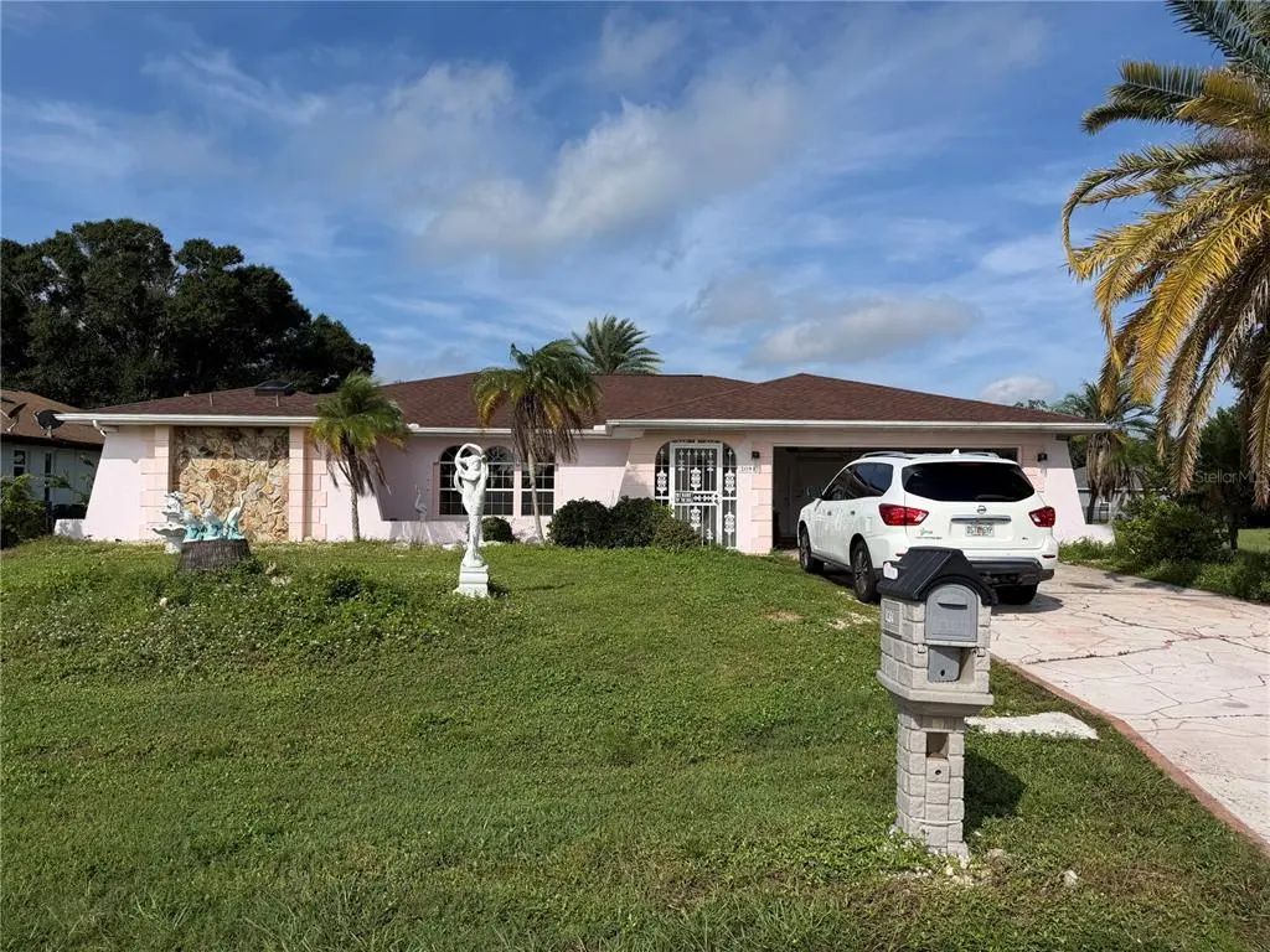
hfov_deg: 71.6
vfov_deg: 56.8
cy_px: 476
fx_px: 881
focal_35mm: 24
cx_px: 635
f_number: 1.78
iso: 80
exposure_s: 1/7353
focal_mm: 6.76
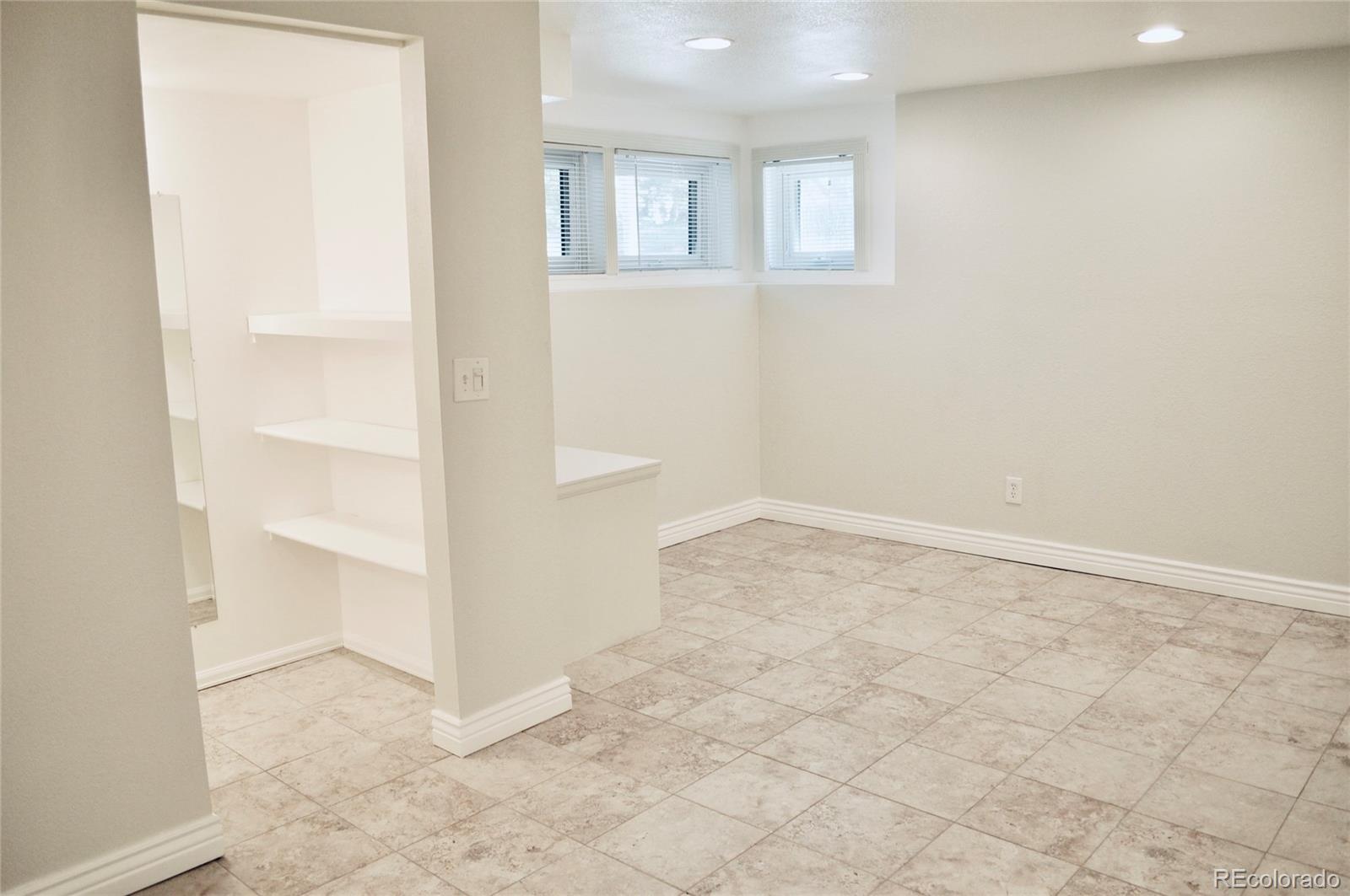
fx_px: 1011
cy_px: 448
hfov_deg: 67.4
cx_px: 675
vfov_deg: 47.8
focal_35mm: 27
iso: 400
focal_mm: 18
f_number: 4.5
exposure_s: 1/80
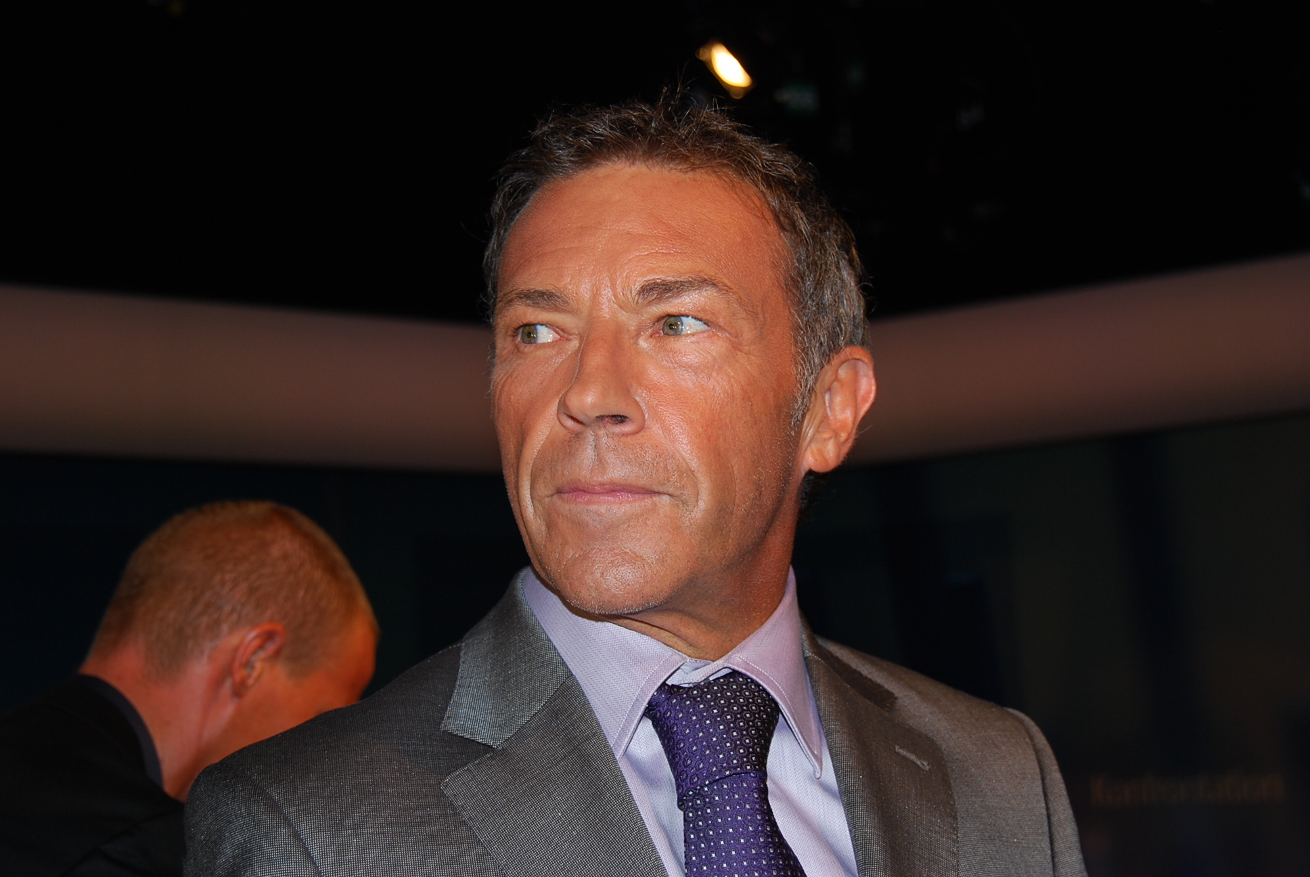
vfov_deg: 23.8
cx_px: 655
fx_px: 2077
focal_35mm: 57
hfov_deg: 35.0
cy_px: 438
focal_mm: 38
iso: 200
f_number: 4.8
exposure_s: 1/60
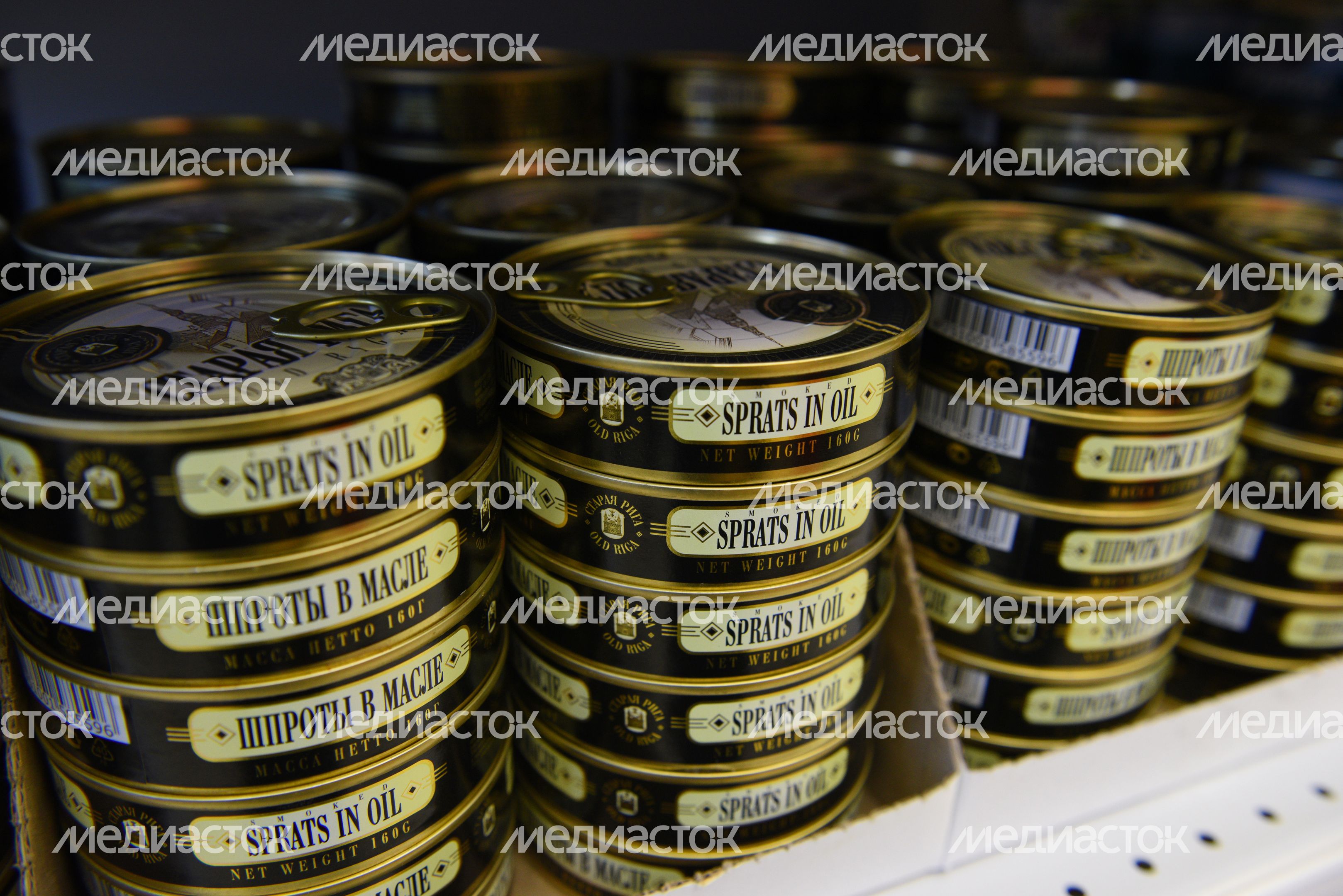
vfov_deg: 41.1
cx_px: 672
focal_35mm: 32
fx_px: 1194
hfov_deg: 58.7
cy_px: 448
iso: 1250
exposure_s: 1/125
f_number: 4.5
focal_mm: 32
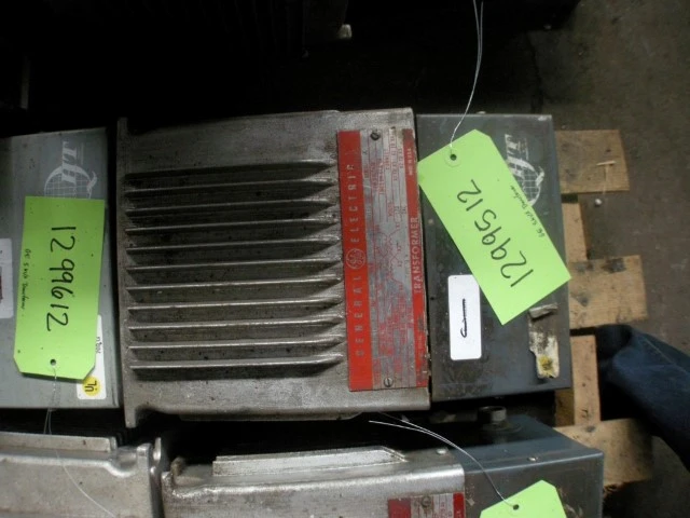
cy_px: 259
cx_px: 345
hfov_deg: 52.6
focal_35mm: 35
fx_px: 698
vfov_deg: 40.7
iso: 400
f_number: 2.7
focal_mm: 7.5
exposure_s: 1/35.3
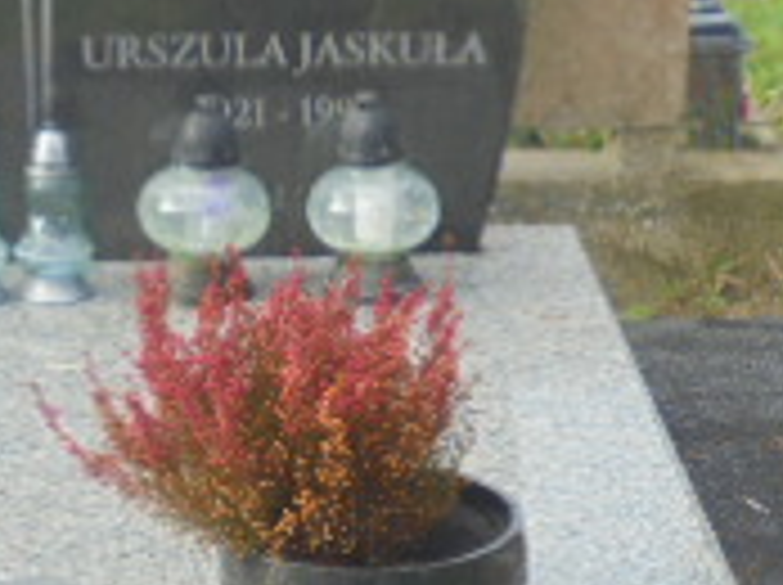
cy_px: 423
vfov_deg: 10.6
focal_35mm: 140
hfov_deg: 14.1
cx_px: 328
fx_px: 3162
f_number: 4.2
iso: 100
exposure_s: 1/60
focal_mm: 6.9
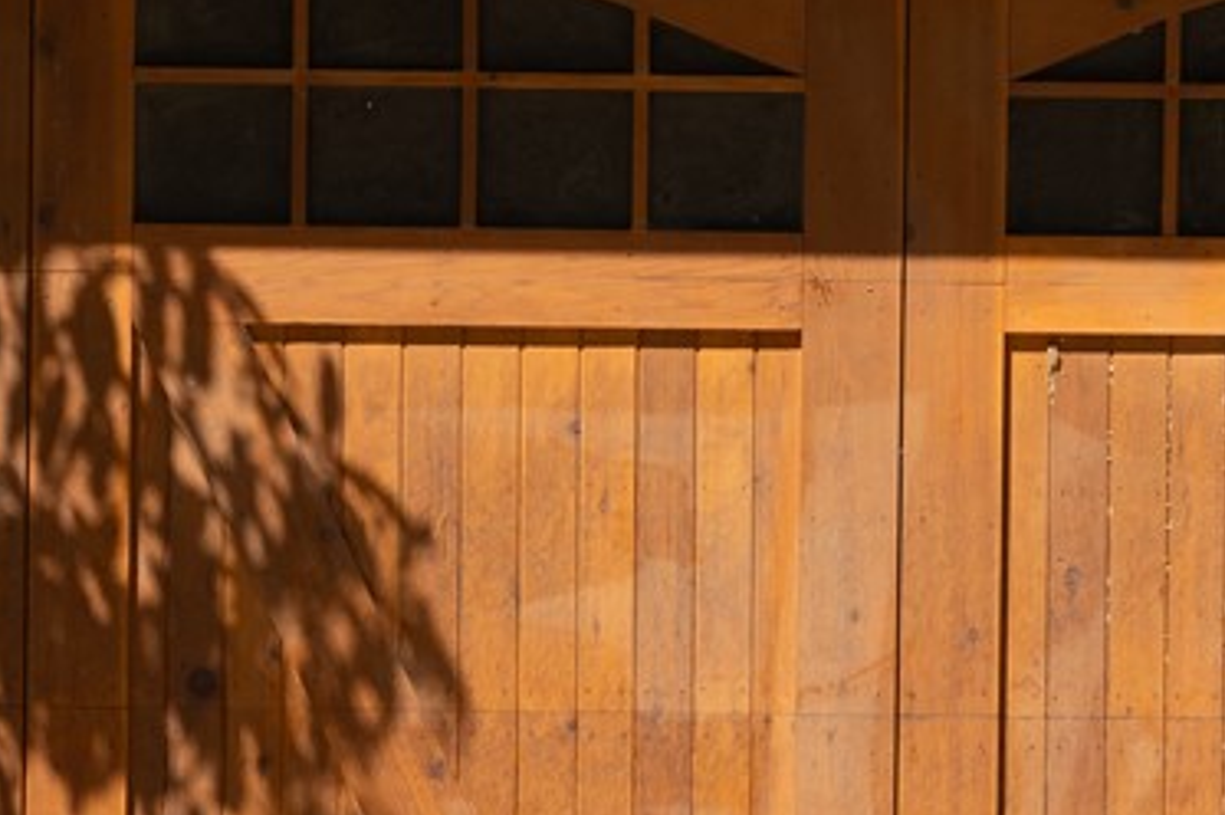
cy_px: 587
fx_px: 10029
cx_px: 923
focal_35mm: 295
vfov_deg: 4.6
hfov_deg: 7.0
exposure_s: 1/1250
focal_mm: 54
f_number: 3.5
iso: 100
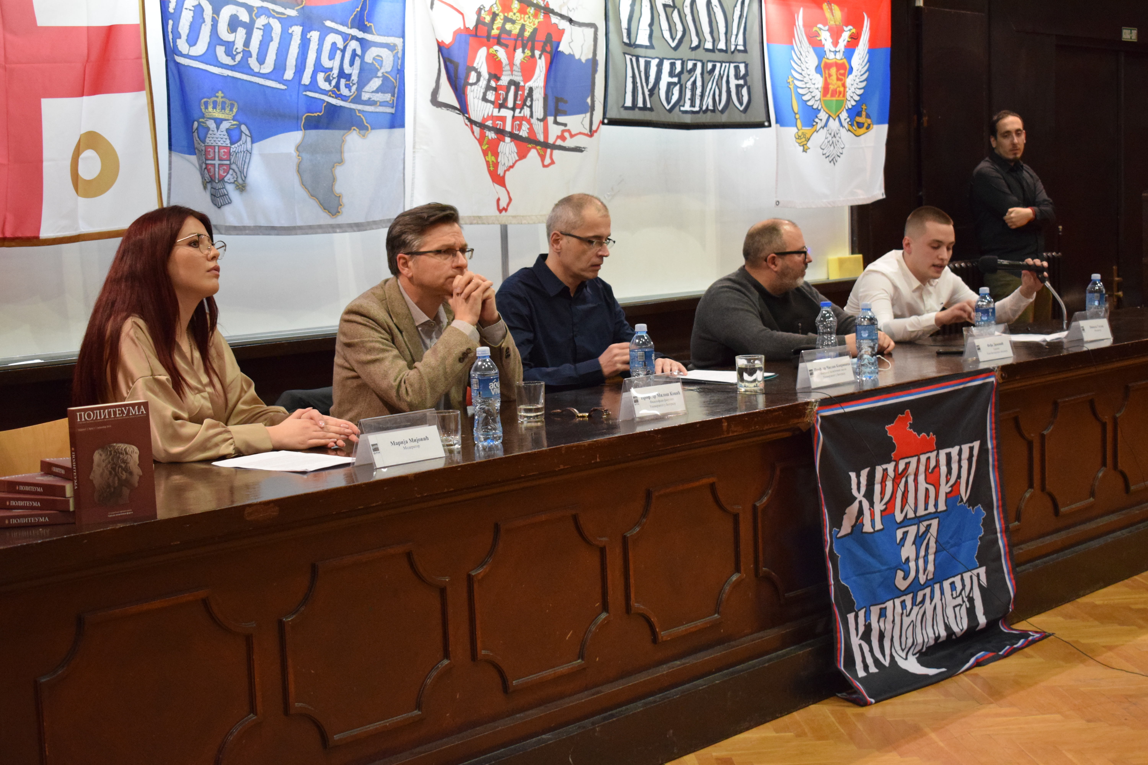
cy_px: 382
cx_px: 574
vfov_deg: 23.8
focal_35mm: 57
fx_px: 1818
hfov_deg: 35.1
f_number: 4.8
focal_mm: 38
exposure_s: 1/60
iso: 3200
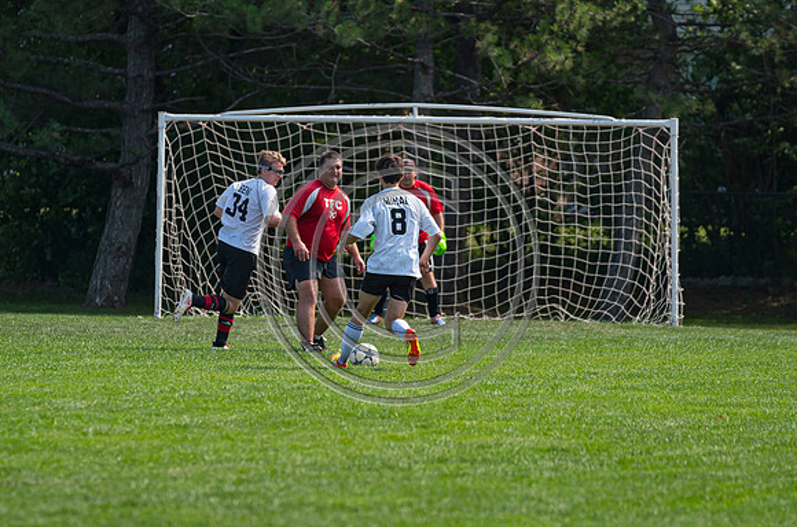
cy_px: 260
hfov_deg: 5.6
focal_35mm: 366
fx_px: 8092
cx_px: 377
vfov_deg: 3.7
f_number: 2.8
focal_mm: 200
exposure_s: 1/4000
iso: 400
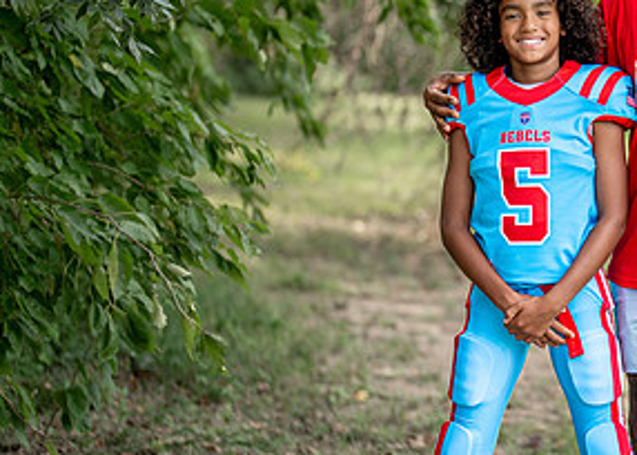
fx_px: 2333
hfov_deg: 15.2
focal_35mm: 129
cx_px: 662
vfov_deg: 11.1
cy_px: 219
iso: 100
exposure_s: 1/2000
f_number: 1.2
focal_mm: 50
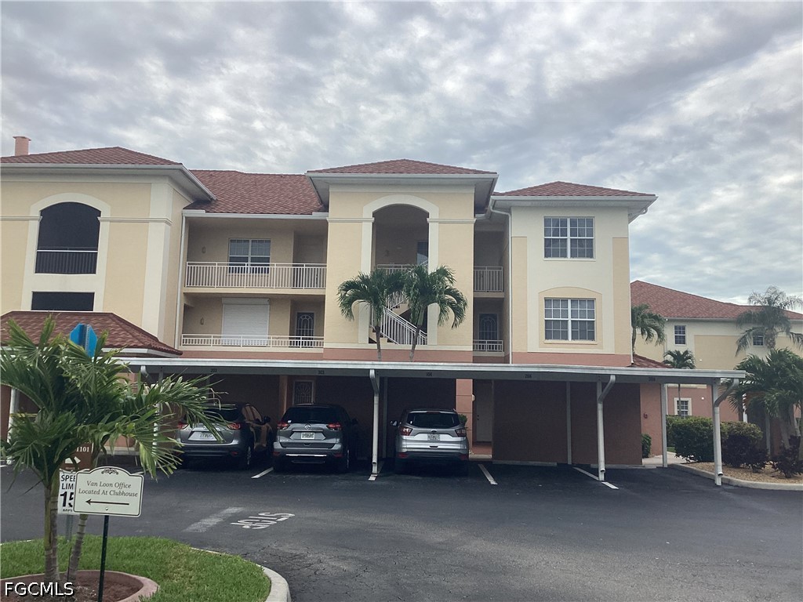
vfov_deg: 45.4
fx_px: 719
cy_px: 301
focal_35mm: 31
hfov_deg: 58.4
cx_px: 402
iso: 25
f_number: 2.4
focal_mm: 3.3
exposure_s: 1/255
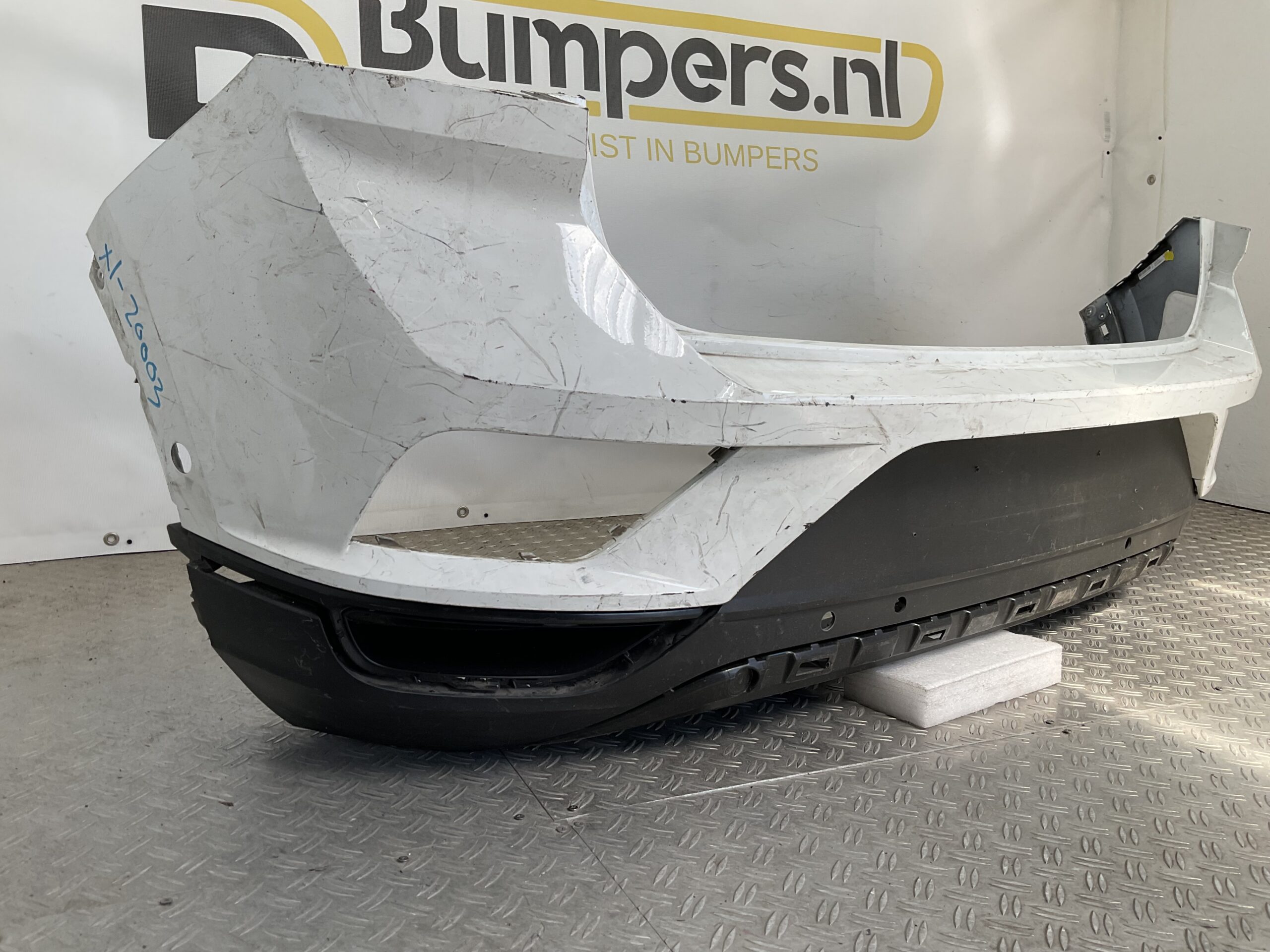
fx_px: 1064
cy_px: 476
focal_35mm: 29
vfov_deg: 48.2
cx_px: 635
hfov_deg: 61.7
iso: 16
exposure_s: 1/292
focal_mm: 3
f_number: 1.8
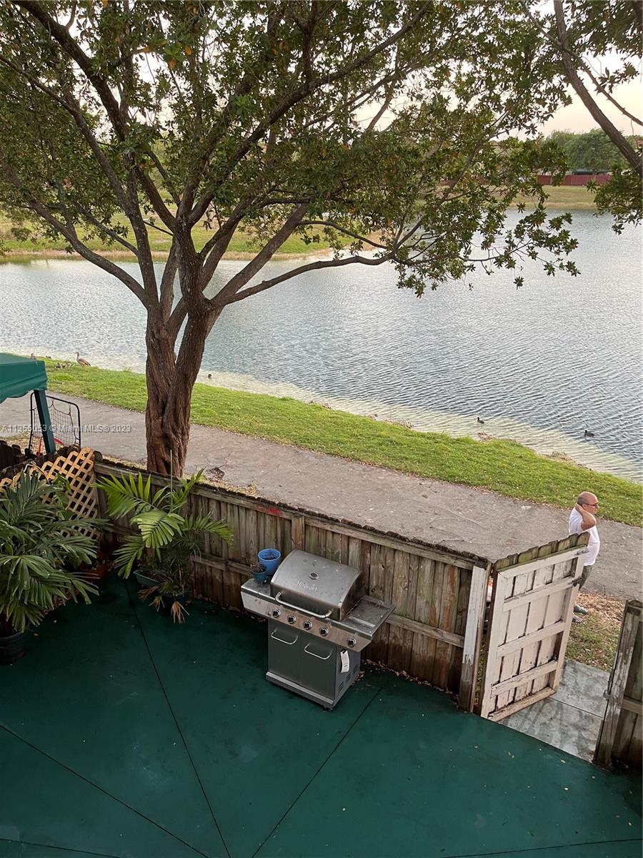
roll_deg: +1.1
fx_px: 644
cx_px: 322
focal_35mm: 26
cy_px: 429
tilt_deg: -23.8
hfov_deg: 53.1
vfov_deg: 67.3
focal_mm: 5.1
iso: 100
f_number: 1.6
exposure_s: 1/60
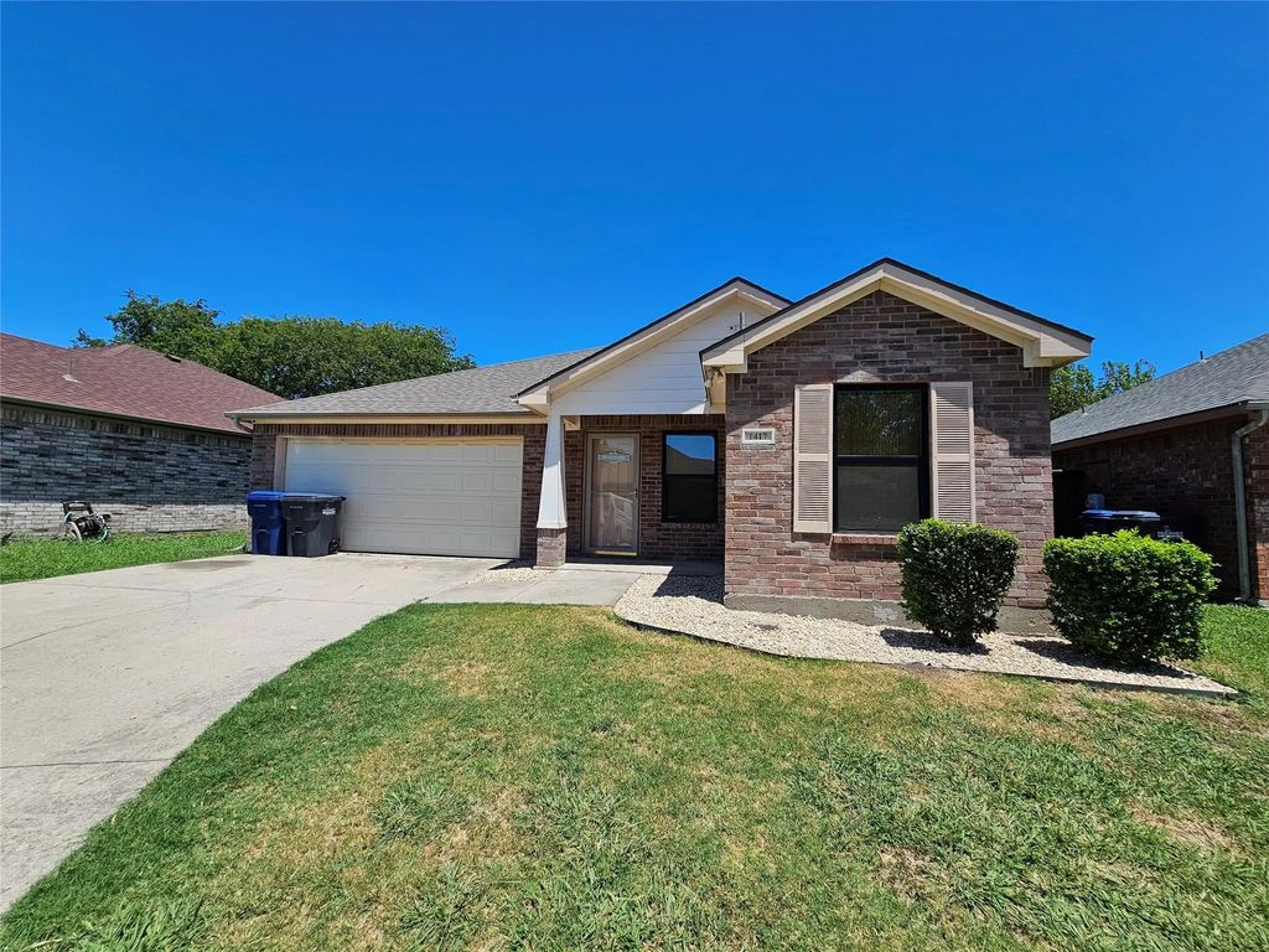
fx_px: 477
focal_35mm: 13
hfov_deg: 106.2
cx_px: 634
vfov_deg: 89.9
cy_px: 476
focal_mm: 2.2
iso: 50
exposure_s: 1/2851
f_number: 2.2
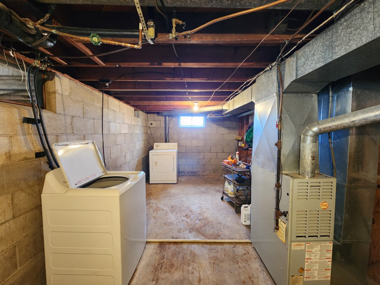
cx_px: 190
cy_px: 142
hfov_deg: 106.2
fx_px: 143
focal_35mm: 13
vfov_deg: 89.9
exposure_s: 1/30
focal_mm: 2.2
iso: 400
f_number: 2.2
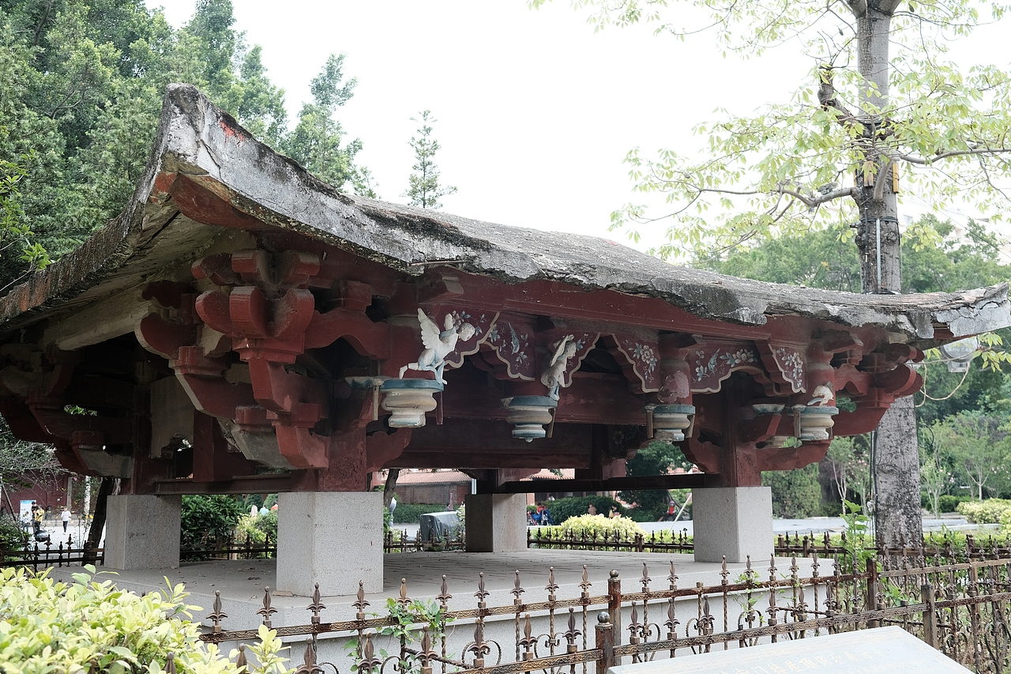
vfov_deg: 36.9
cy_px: 337
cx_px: 506
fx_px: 1011
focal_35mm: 36
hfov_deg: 53.1
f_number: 4
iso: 400
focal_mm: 24.3
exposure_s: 1/250
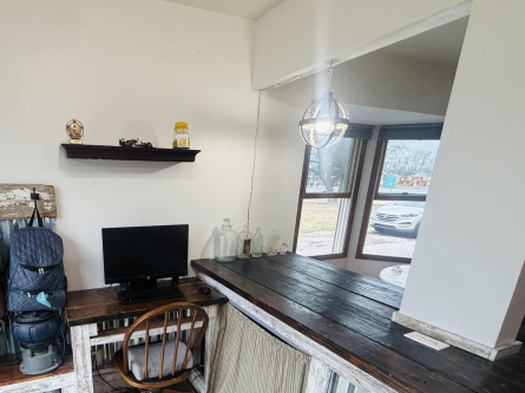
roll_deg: +0.2
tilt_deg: -17.8
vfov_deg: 61.1
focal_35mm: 21
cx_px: 175
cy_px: 276
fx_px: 318
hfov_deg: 76.5
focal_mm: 2.22
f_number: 2.2
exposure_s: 1/116
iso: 320
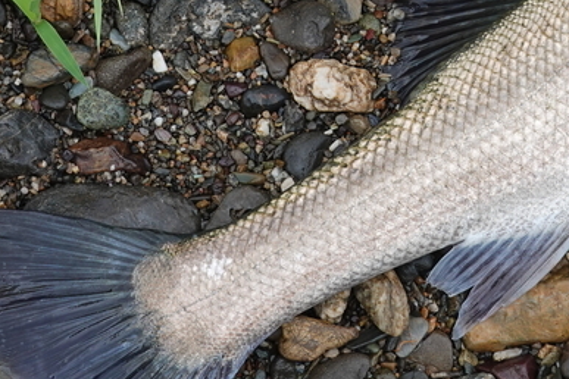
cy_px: -85
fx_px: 2450
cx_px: 559
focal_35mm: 155
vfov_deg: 8.7
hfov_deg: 13.1
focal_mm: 19.03
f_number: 4
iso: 100
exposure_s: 1/100
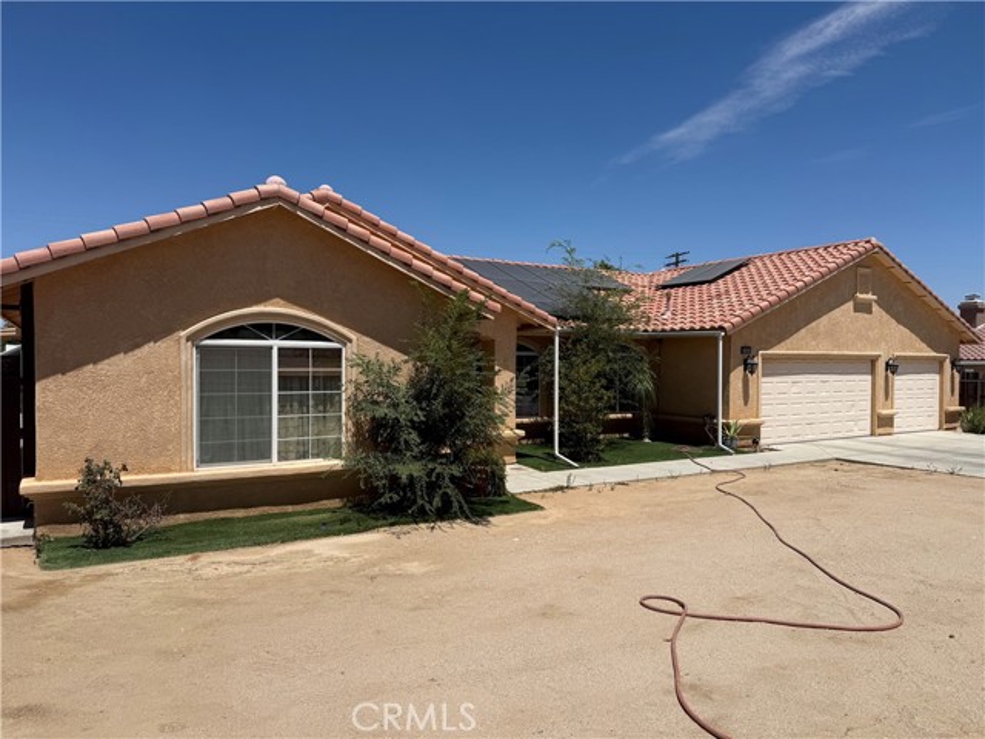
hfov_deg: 71.6
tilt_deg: -1.7
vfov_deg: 56.8
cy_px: 370
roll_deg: -0.5
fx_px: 683
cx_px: 492
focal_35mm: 24
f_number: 1.78
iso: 80
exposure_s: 1/8130
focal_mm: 6.76
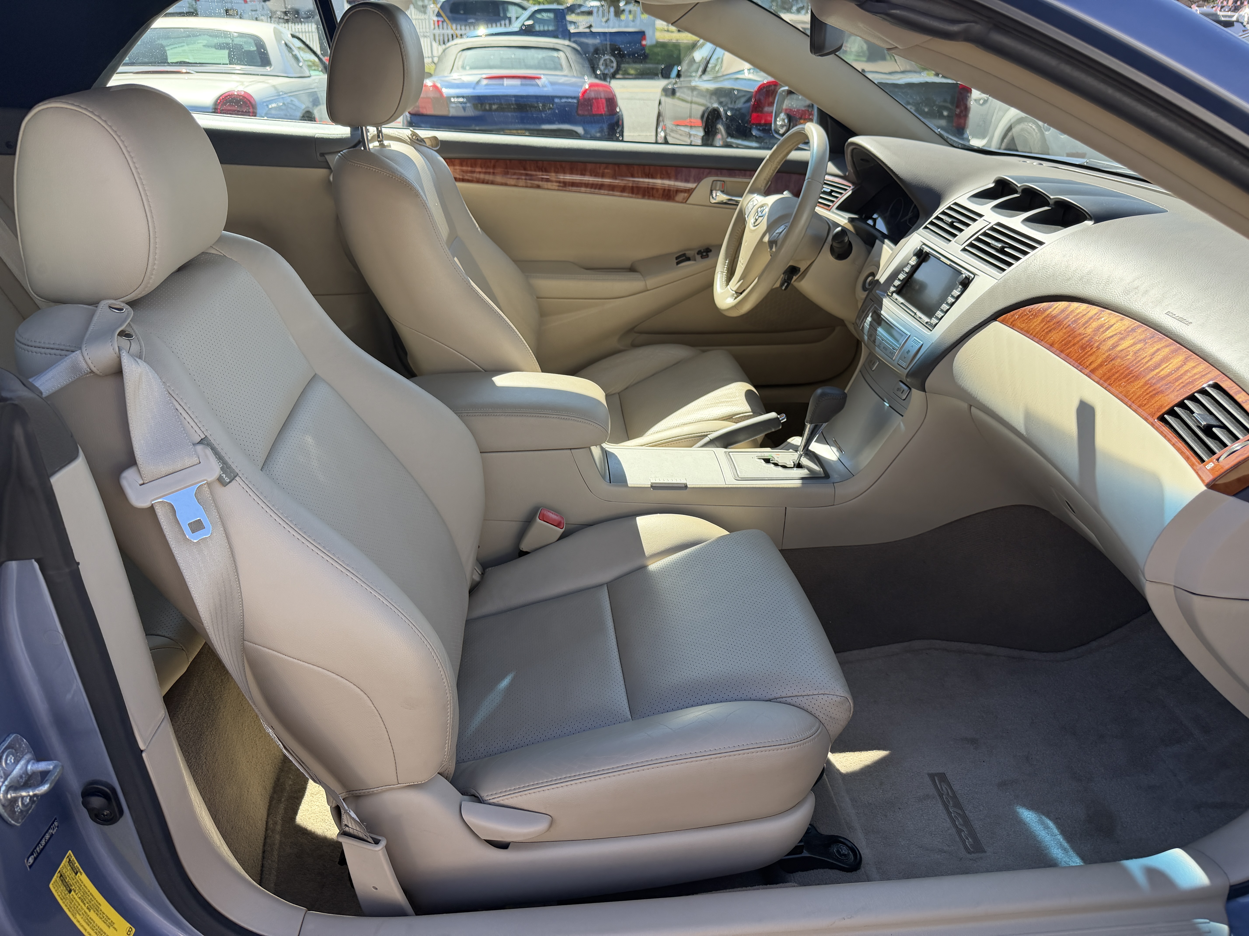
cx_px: 624
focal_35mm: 24
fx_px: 866
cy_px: 468
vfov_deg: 56.8
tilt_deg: -26.4
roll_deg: +0.1
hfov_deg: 71.6
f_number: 1.78
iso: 100
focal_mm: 6.76
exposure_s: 1/979
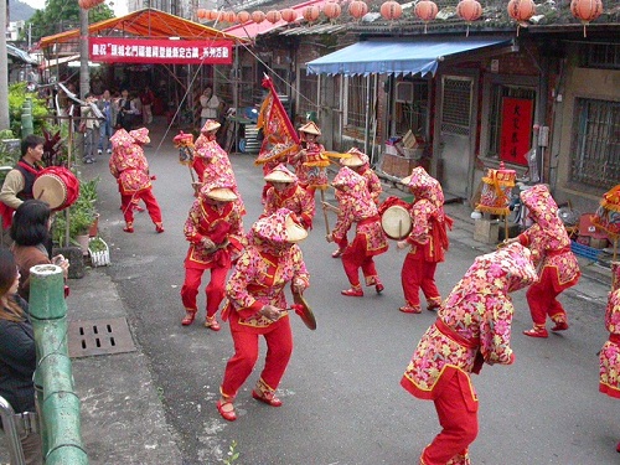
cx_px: 310
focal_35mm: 38
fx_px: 681
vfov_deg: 37.7
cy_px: 232
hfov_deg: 49.0
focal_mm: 7.85
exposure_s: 1/146
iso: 800
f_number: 4.7
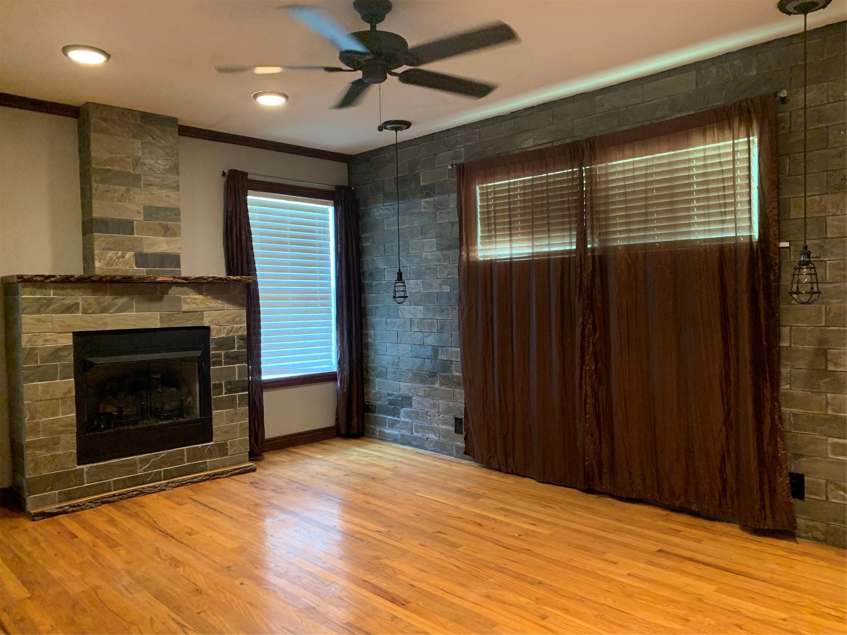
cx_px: 424
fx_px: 636
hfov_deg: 67.3
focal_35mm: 26
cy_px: 318
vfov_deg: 53.1
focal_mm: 4.25
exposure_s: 1/30
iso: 500
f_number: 1.8
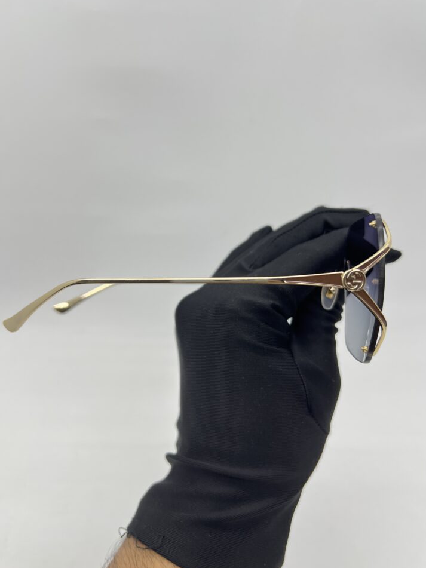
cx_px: 201
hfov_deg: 49.7
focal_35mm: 28
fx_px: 460
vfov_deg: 63.4
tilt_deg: -32.8
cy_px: 270
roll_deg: -1.2
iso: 32
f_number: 1.5
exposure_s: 1/111
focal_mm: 5.7
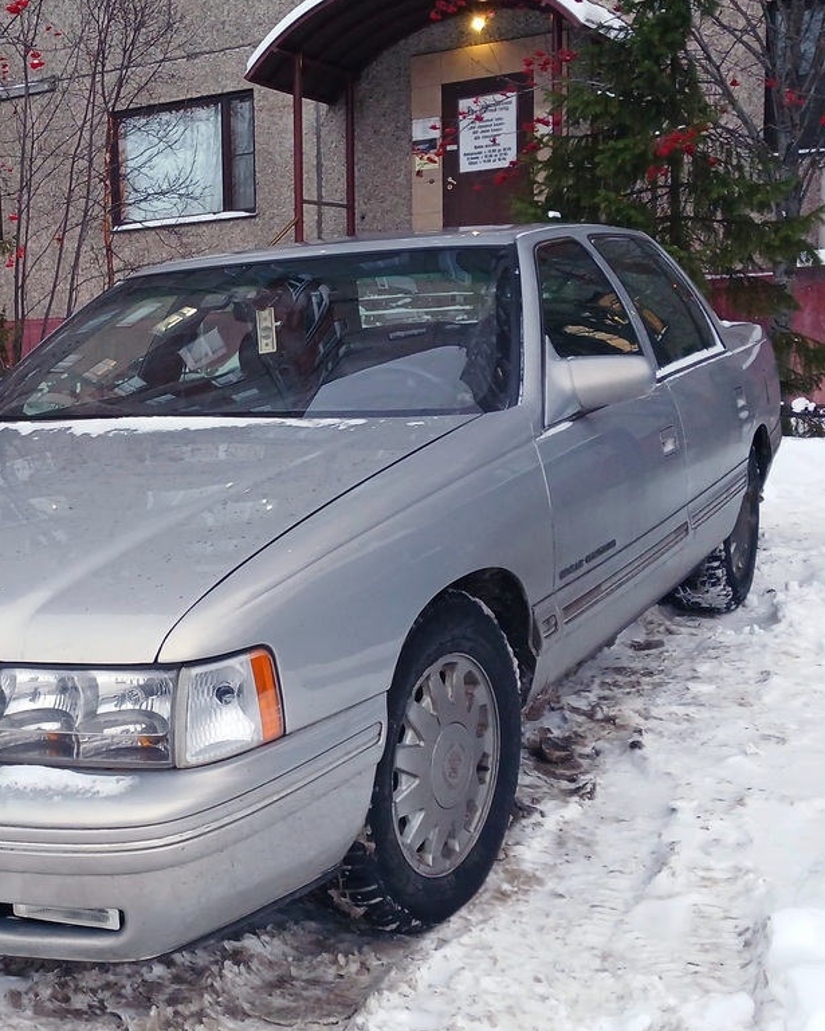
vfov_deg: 50.3
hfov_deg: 39.2
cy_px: 511
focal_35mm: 36
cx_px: 141
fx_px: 1098
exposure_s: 1/50.3
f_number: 1.8
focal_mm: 4
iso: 160
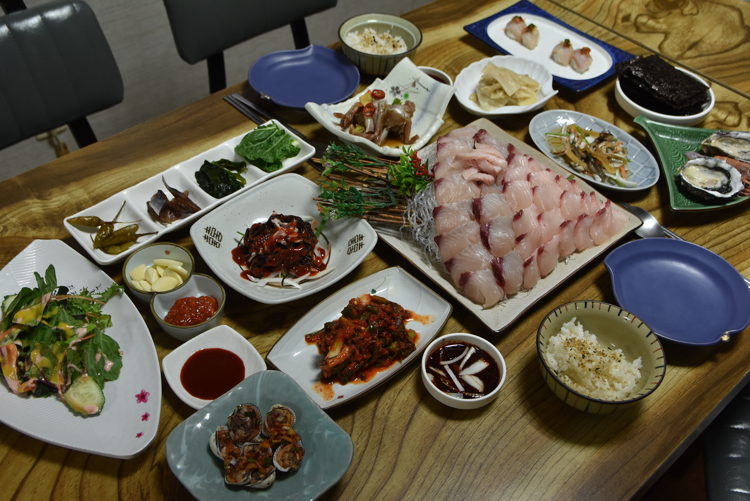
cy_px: 250
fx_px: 813
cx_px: 375
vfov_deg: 34.3
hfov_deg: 49.5
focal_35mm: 39
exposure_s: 1/60
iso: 450
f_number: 4
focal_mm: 26
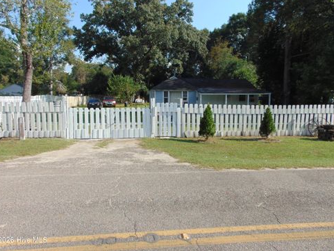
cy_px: 121
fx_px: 251
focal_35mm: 26
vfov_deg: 53.1
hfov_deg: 67.3
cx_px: 165
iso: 80
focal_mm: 4.5
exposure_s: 1/200
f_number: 7.7
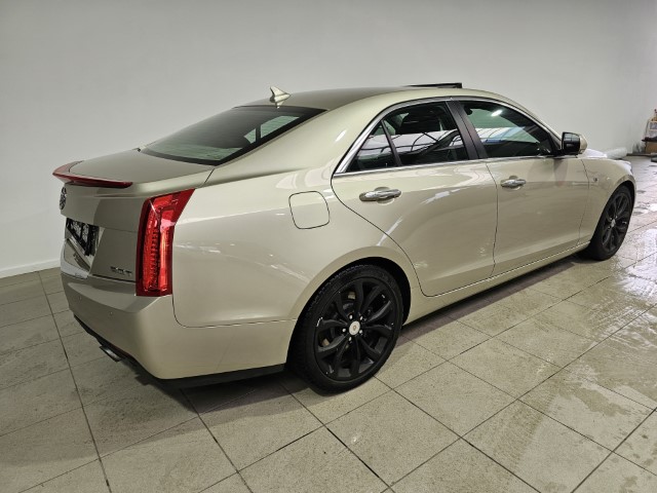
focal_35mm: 23
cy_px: 246
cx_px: 328
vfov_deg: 58.9
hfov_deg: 73.9
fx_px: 437
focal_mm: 6.3
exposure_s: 1/190
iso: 64
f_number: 1.7
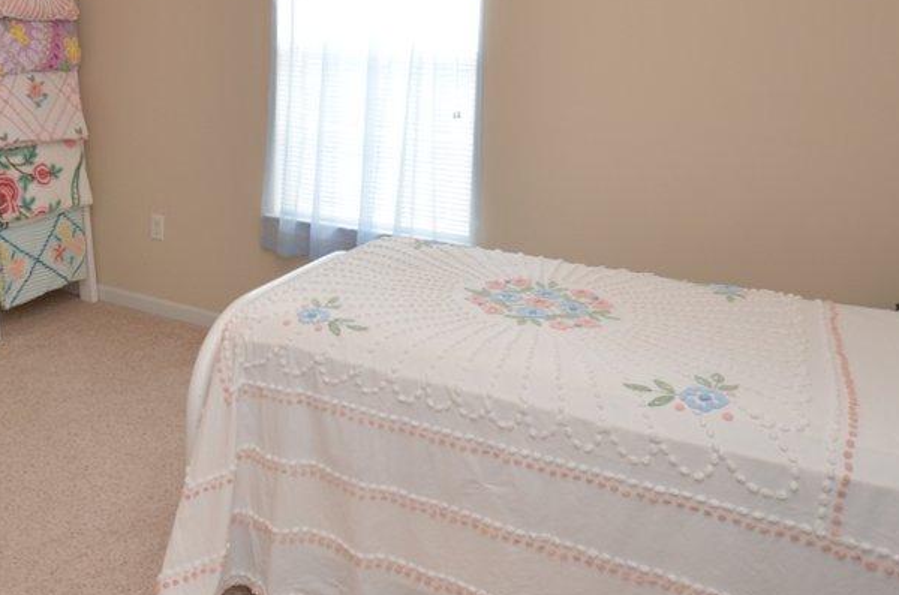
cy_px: 142
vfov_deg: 37.2
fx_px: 859
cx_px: 261
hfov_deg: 53.5
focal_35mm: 34
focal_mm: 11.5
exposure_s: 1/60
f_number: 4
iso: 320
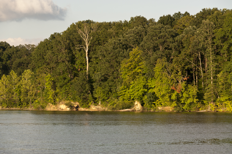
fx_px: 1081
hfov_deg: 12.2
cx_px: 116
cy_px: 77
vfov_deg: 8.2
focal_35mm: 168
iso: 400
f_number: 9.5
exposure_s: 1/250
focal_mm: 112
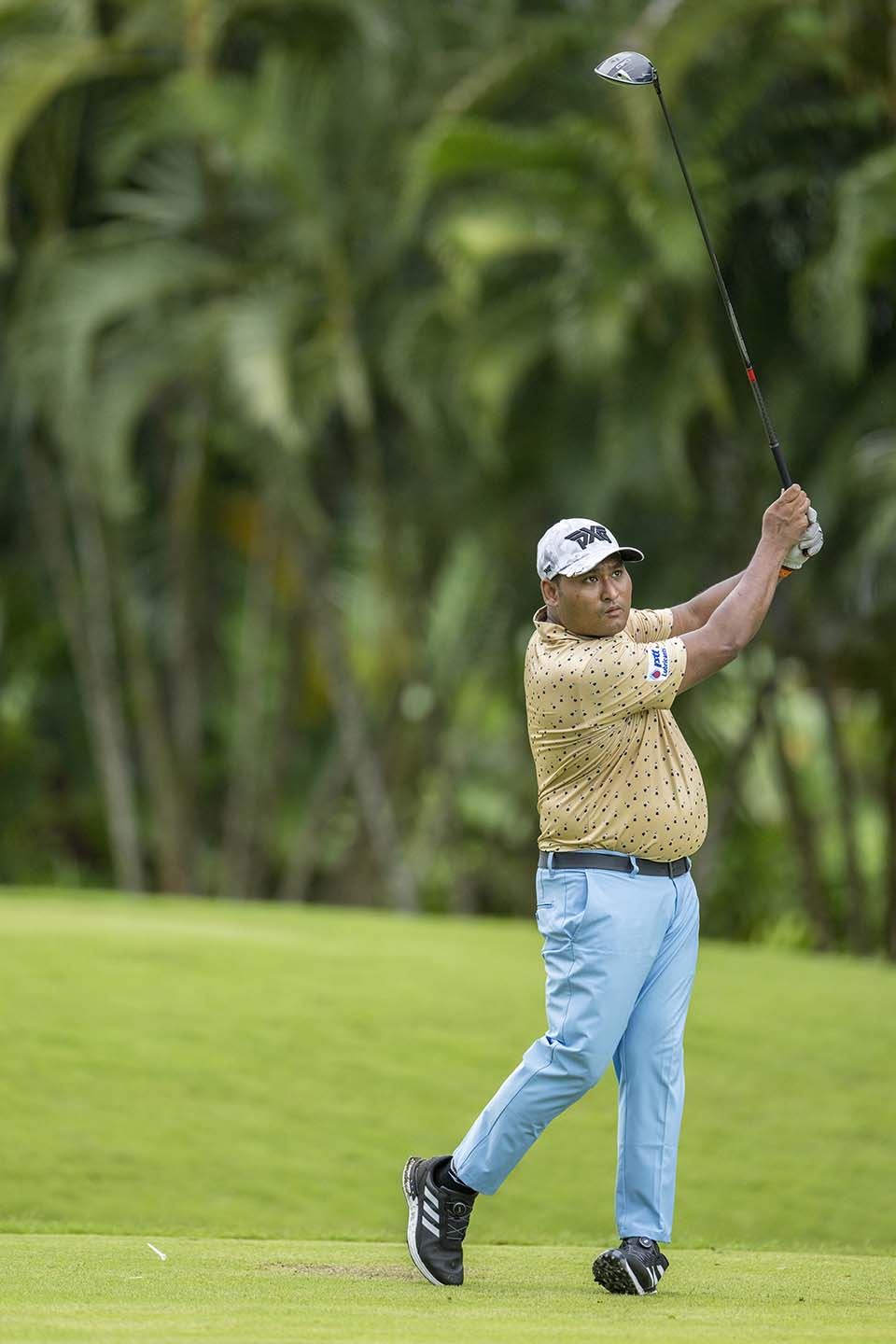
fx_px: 14932
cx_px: 448
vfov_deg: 5.2
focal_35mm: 400
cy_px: 672
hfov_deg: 3.4
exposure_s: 1/4000
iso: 1000
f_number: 3.5
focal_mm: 400
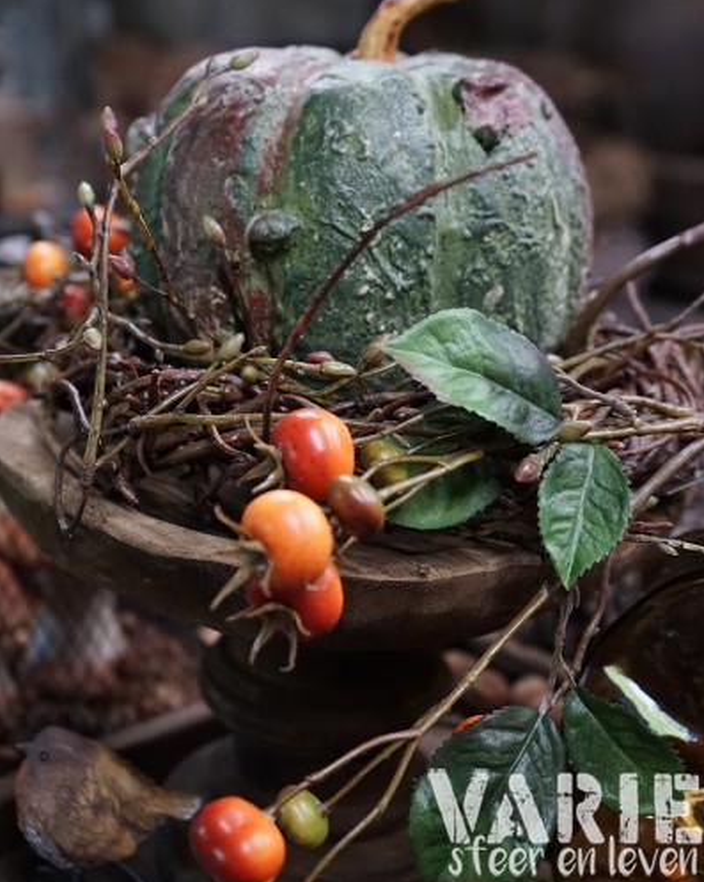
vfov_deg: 36.6
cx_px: 353
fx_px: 1329
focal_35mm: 51
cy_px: 357
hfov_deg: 29.7
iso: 4000
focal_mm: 45
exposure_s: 1/160
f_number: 4.5
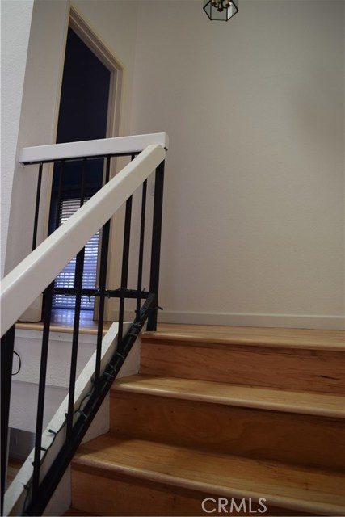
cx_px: 172
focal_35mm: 27
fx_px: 388
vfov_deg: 67.4
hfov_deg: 48.0
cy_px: 258
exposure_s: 1/80
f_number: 4.5
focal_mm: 18
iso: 400
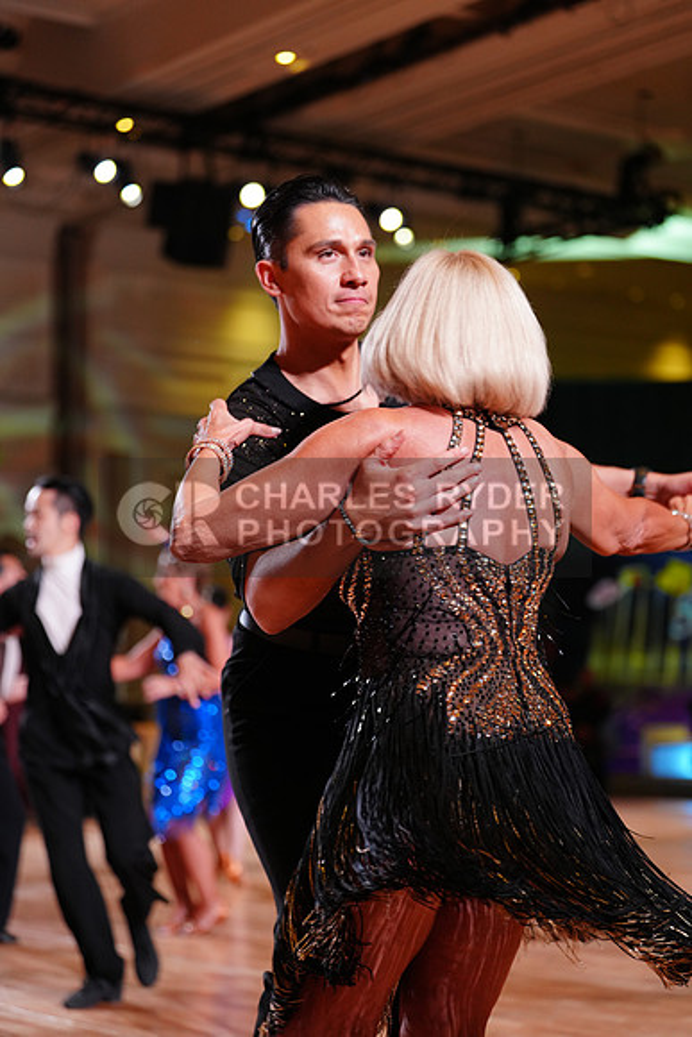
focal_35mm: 70
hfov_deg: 19.5
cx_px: 346
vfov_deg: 28.8
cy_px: 518
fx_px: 2017
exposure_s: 1/400
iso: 1600
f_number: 2.8
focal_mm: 70
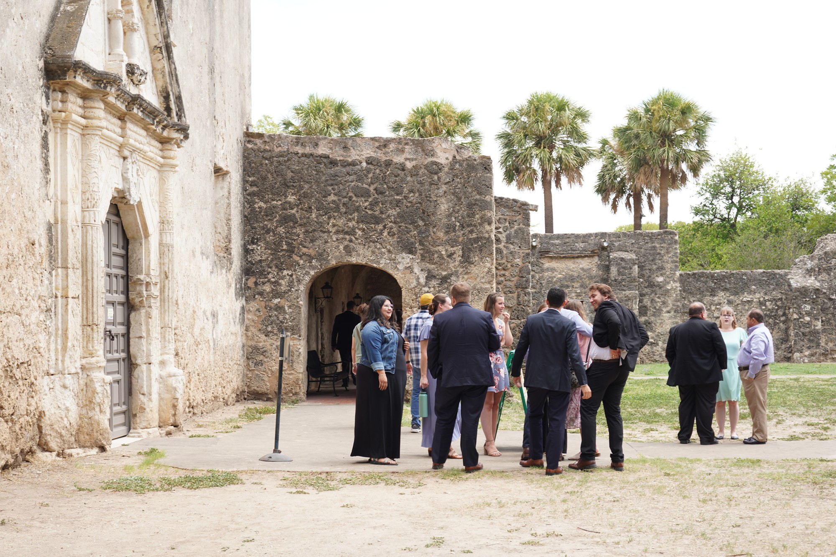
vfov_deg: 22.6
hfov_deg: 33.4
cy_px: 278
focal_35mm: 60
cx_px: 418
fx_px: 1393
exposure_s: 1/100
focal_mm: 60
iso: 100
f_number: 6.3
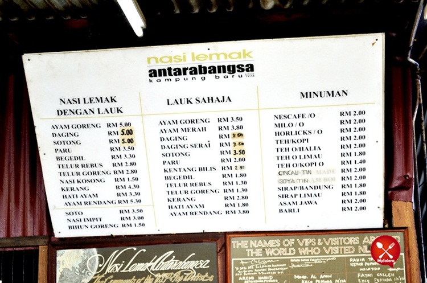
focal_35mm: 78
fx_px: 923
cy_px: 142
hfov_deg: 26.0
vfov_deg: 17.4
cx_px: 214
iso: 400
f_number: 5.6
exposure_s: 1/50
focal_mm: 52
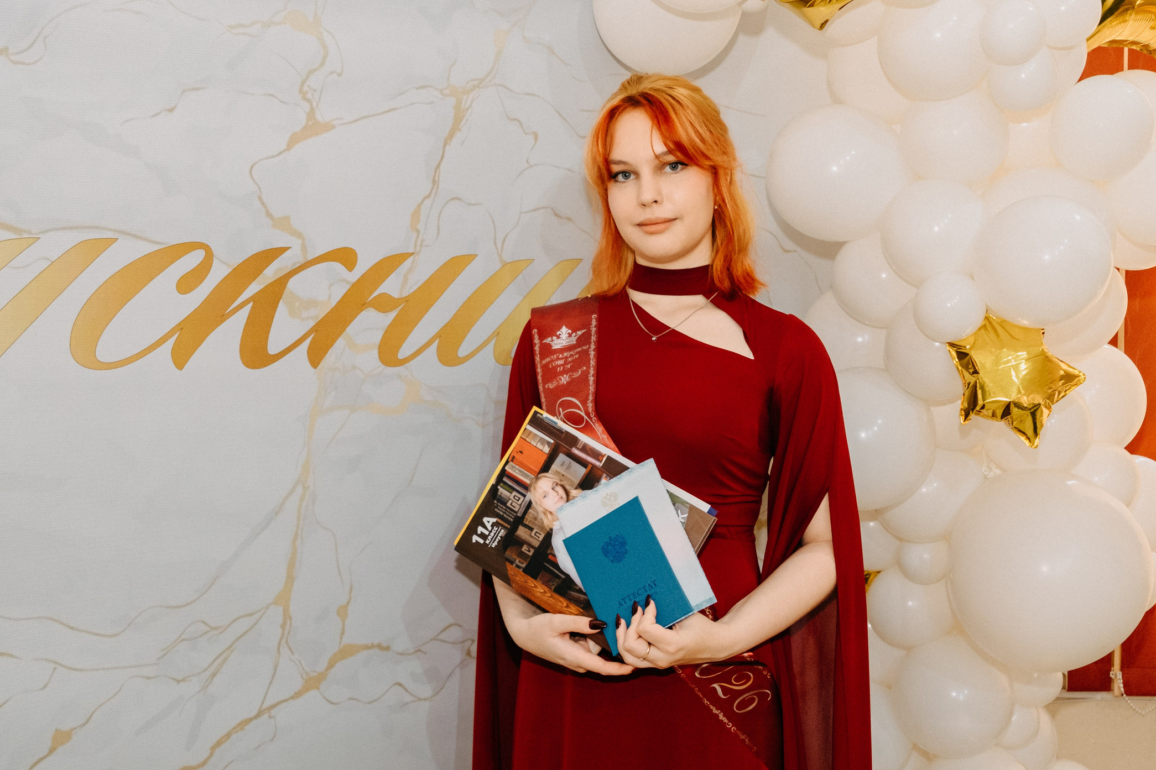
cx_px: 634
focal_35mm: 49
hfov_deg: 40.3
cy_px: 402
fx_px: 1573
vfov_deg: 27.5
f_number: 2.8
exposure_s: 1/160
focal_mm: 26.4
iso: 1250
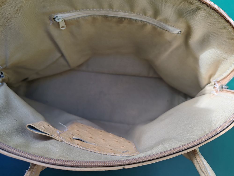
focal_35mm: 27
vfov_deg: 51.4
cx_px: 117
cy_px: 88
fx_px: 183
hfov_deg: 65.3
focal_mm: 6.12
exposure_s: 1/280
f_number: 1.9
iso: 50
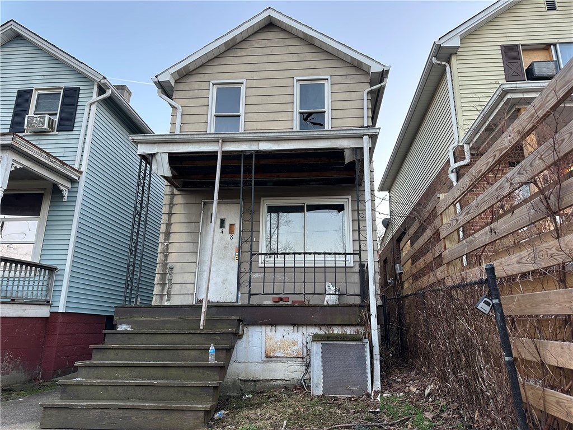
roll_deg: +0.1
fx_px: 397
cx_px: 286
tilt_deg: +15.3
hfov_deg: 71.6
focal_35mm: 24
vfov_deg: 56.8
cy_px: 215
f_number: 1.78
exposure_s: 1/121
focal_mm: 6.86
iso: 100
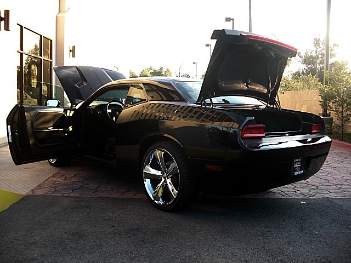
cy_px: 132
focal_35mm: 36
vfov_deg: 39.7
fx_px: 365
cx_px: 176
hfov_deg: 51.4
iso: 50
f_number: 2.8
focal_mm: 6.3
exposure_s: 1/80
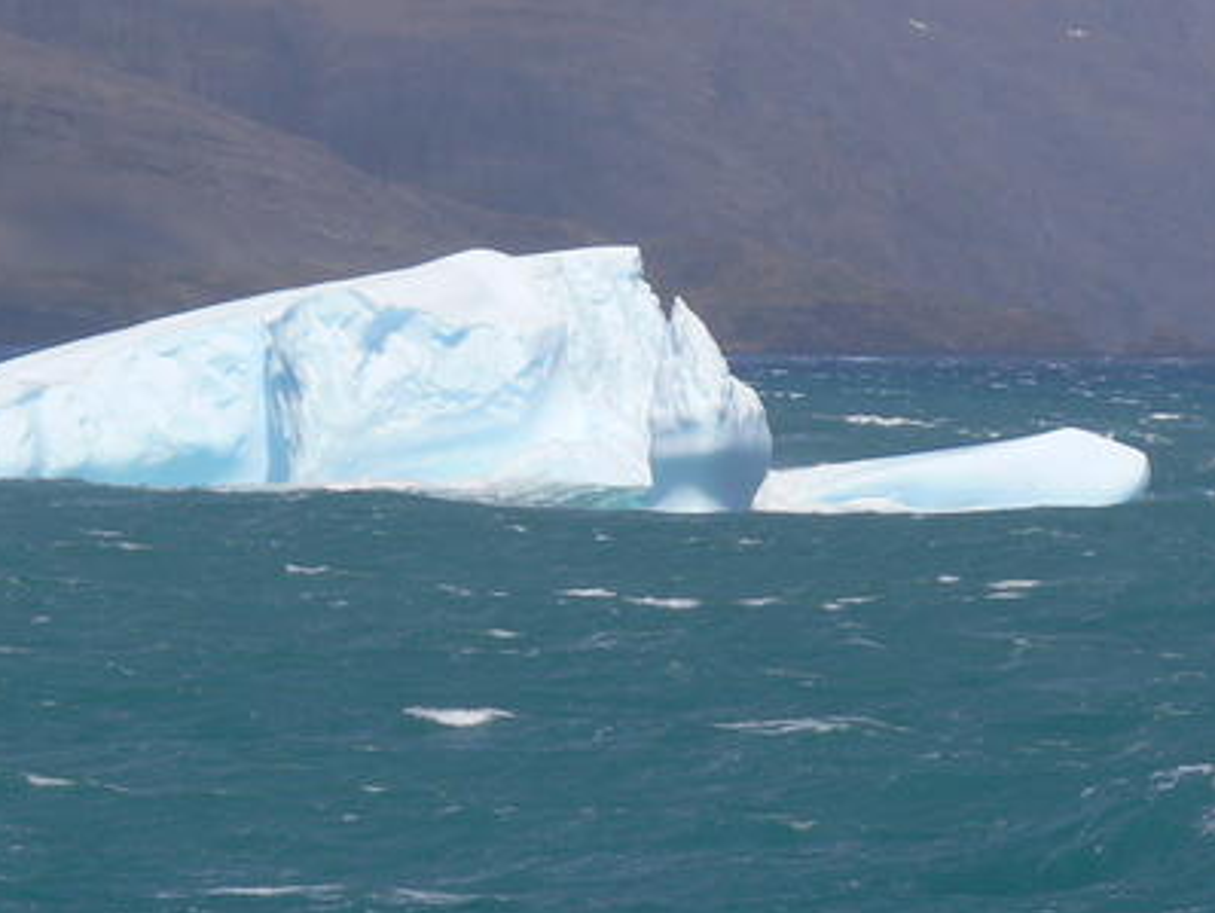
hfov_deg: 4.9
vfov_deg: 3.7
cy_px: 177
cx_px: 275
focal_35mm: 402
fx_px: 14118
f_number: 8
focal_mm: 33.2
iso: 80
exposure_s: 1/400
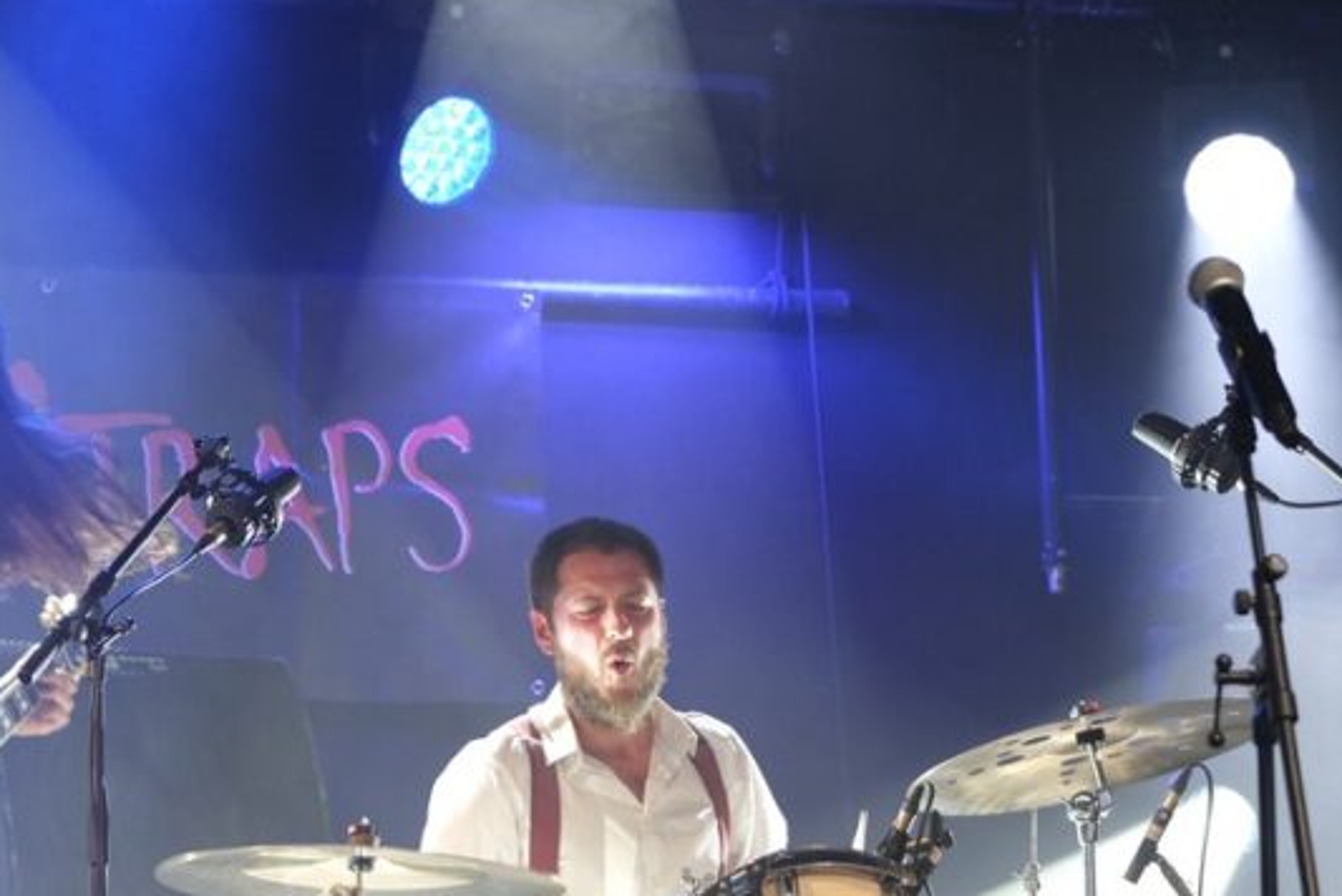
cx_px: 433
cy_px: 849
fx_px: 5371
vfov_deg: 9.5
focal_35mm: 144
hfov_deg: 14.2
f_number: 2.8
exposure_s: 1/125
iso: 800
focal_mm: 50
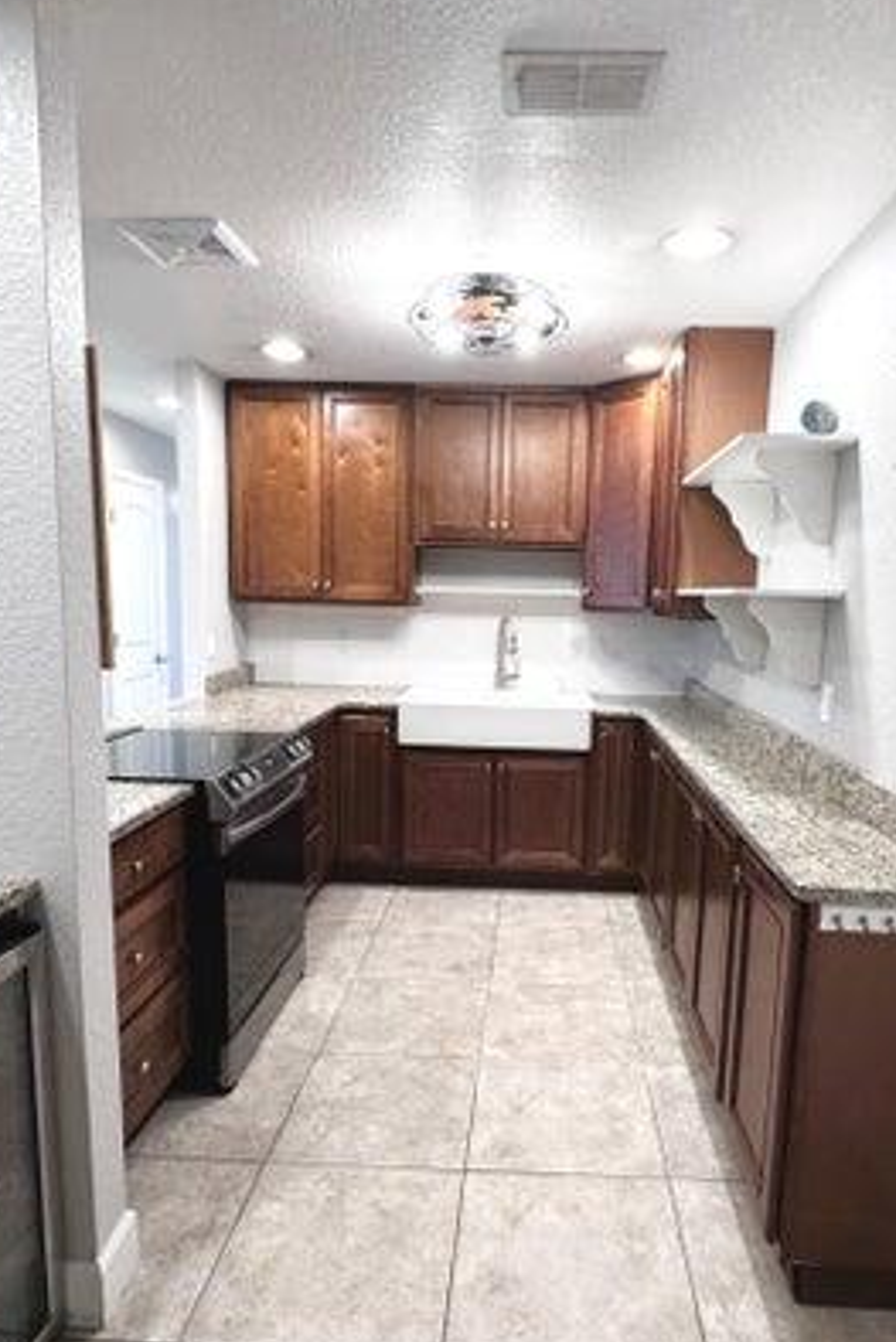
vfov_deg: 86.8
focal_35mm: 19
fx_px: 709
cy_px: 708
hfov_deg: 64.3
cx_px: 508
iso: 250
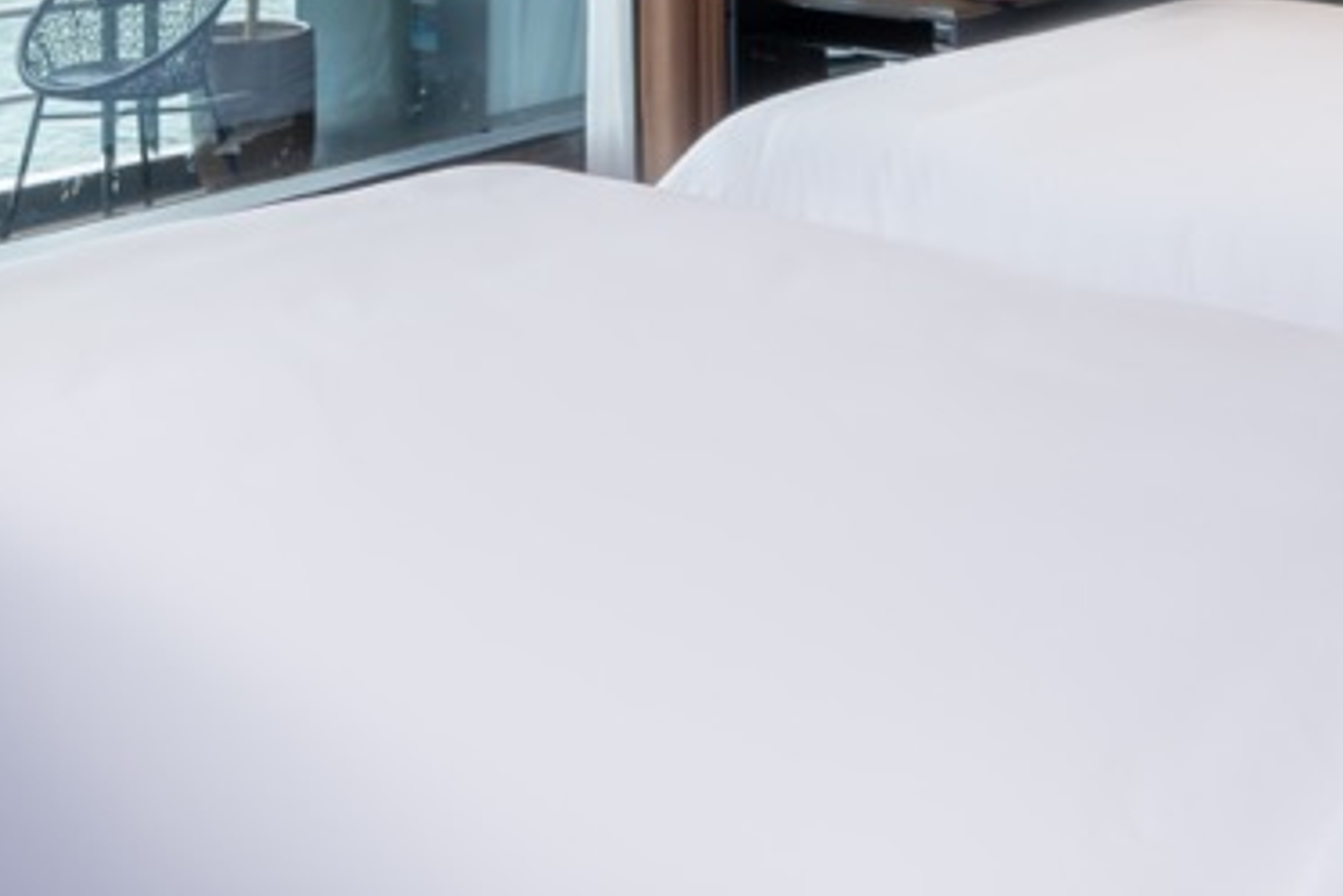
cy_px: -248
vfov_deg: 24.7
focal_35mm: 48
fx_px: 1791
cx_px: 482
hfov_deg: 40.7
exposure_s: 1/6
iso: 100
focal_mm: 14
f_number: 8
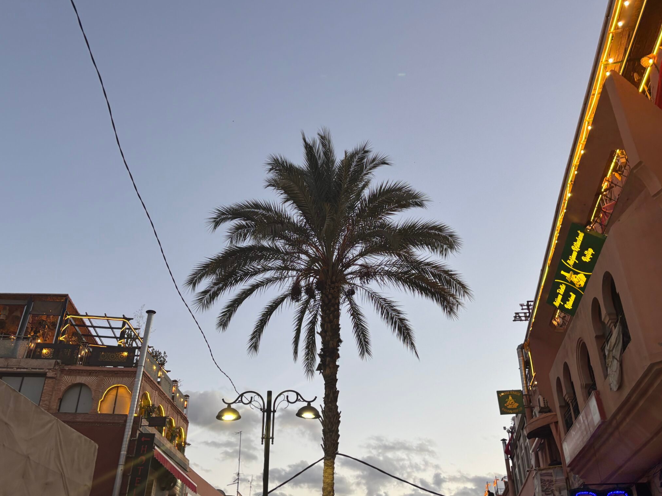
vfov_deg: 42.9
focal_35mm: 33
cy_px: 239
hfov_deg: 55.3
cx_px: 320
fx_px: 631
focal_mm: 5.96
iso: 64
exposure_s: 1/100
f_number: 1.6
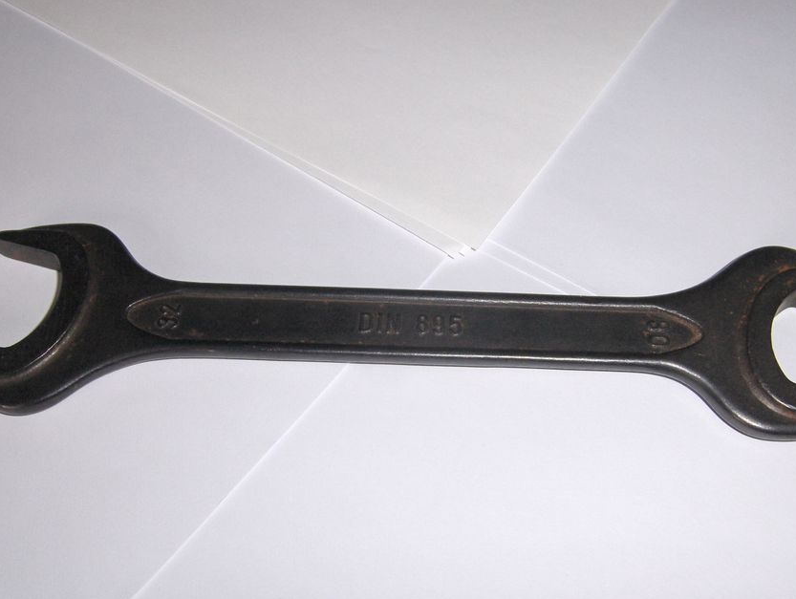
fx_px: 967
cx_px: 384
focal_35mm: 42
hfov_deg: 44.7
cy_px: 297
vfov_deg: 34.4
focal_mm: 7.5
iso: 100
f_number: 5.5
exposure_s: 1/125
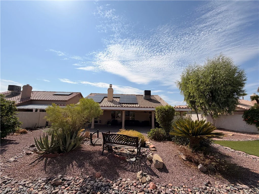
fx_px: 105
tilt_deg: +9.8
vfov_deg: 85.7
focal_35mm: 14
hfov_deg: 102.1
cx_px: 130
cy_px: 97
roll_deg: -1.2
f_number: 2.2
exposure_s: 1/1901
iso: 20
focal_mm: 2.22
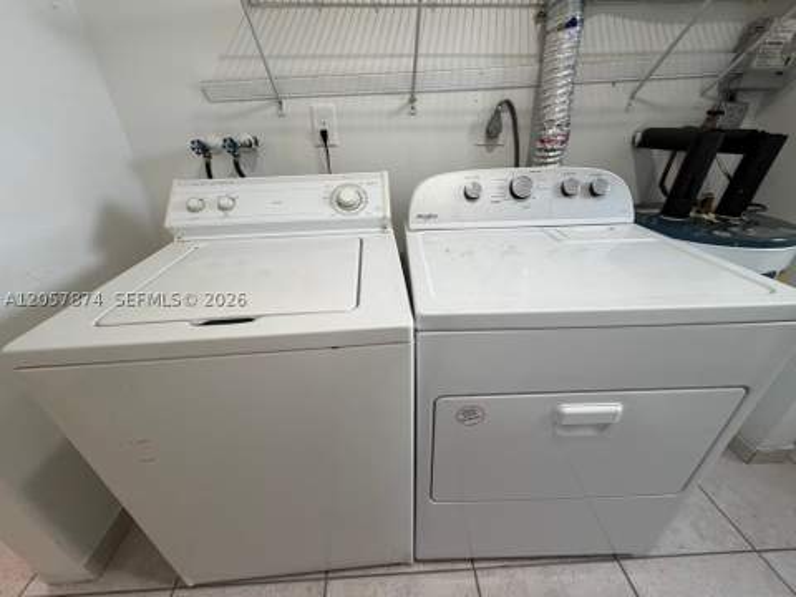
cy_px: 298
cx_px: 398
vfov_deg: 85.7
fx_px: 322
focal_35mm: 14
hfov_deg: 102.1
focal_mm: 2.22
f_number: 2.2
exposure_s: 1/120
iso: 200
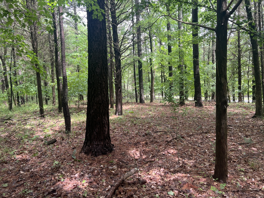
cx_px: 132
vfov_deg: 53.1
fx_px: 198
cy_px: 99
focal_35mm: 26
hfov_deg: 67.3
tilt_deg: -3.4
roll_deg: +2.1
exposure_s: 1/121
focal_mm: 5.7
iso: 32
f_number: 1.5
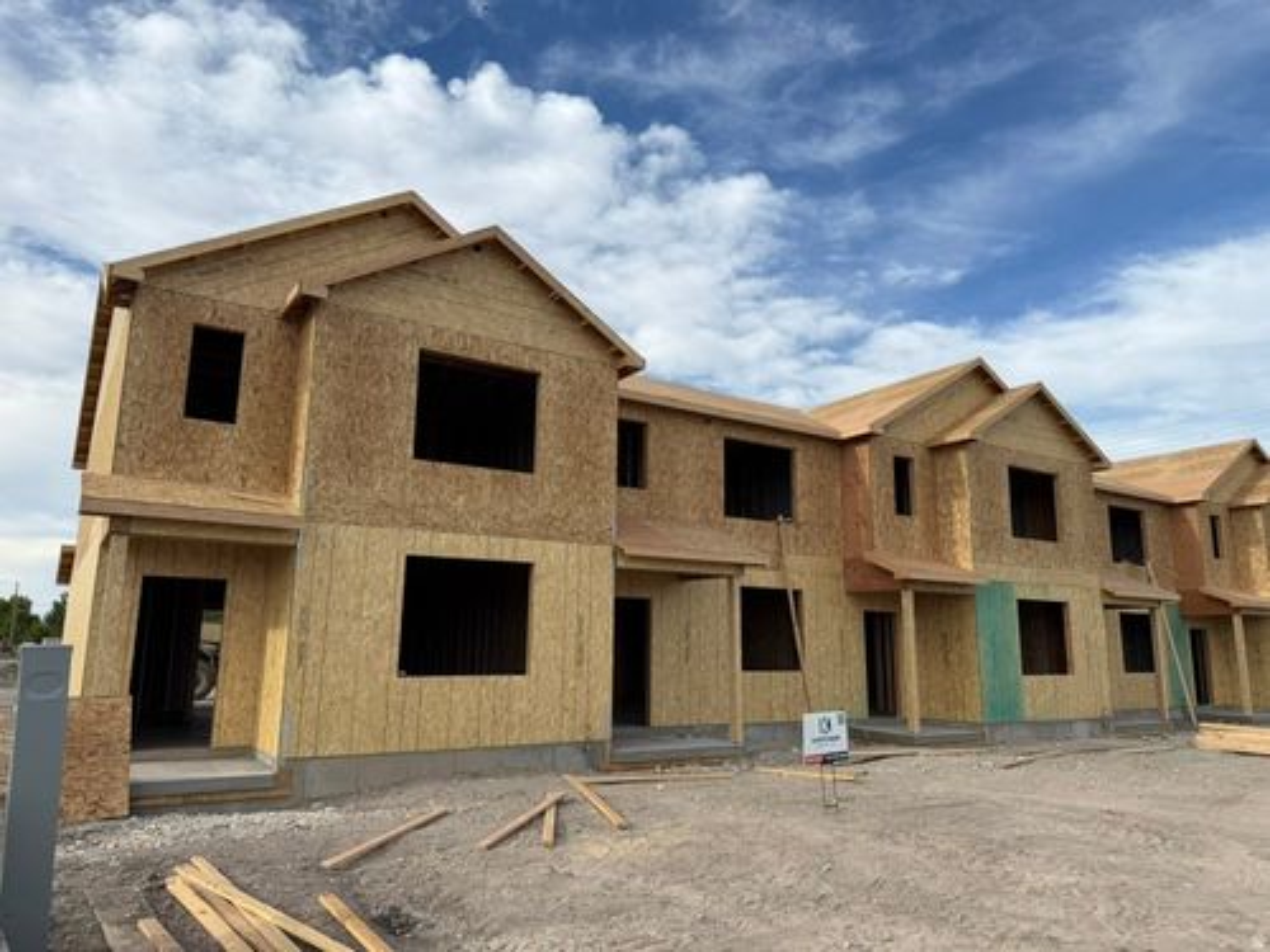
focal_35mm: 24
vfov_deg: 56.8
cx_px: 635
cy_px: 476
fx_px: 881
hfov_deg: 71.6
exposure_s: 1/3953
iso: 80
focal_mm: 6.76
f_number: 1.78
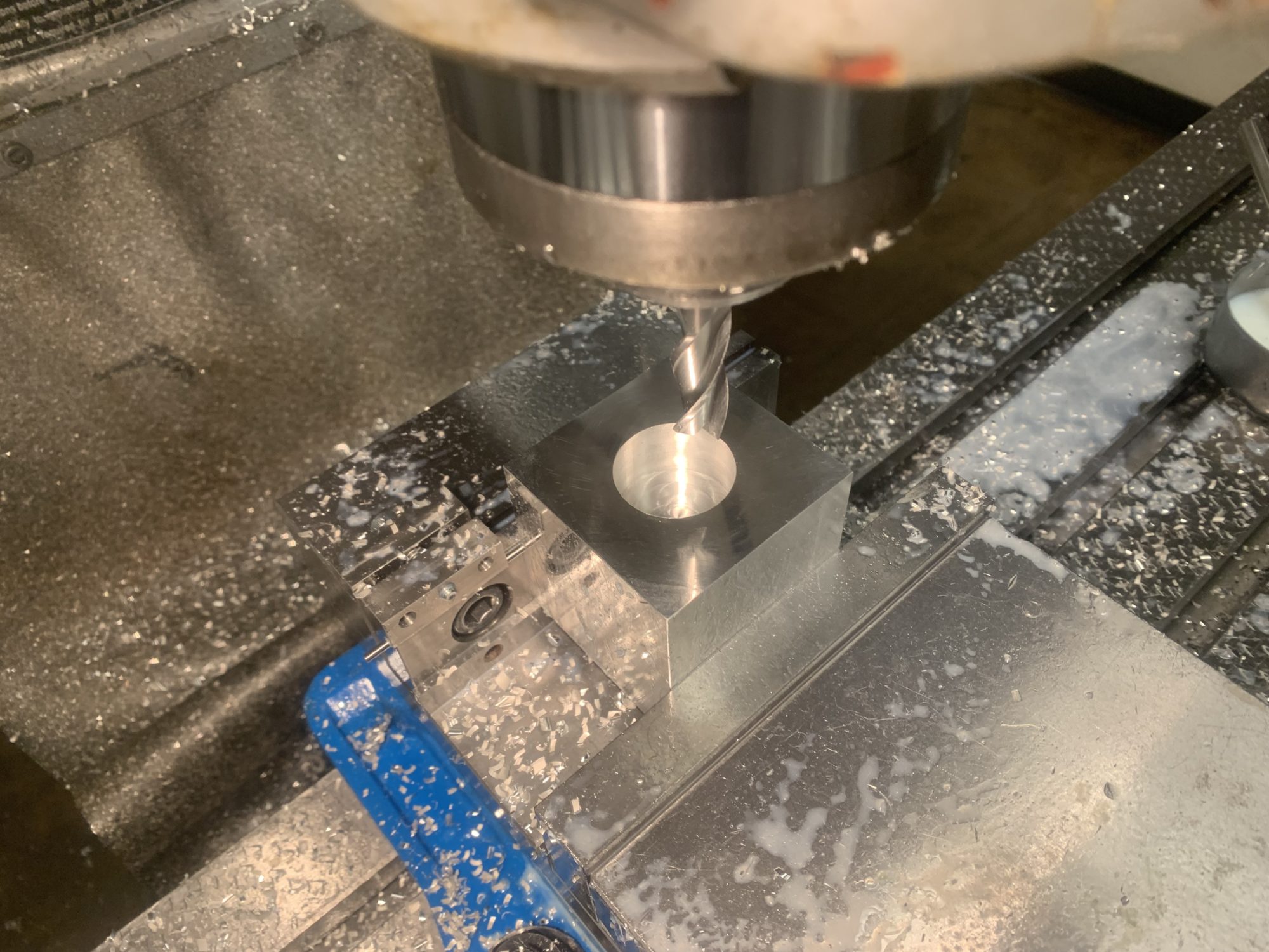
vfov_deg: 53.1
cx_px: 634
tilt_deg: -50.2
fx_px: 953
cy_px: 476
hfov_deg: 67.3
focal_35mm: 26
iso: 100
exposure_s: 1/60
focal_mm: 4.25
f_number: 1.8
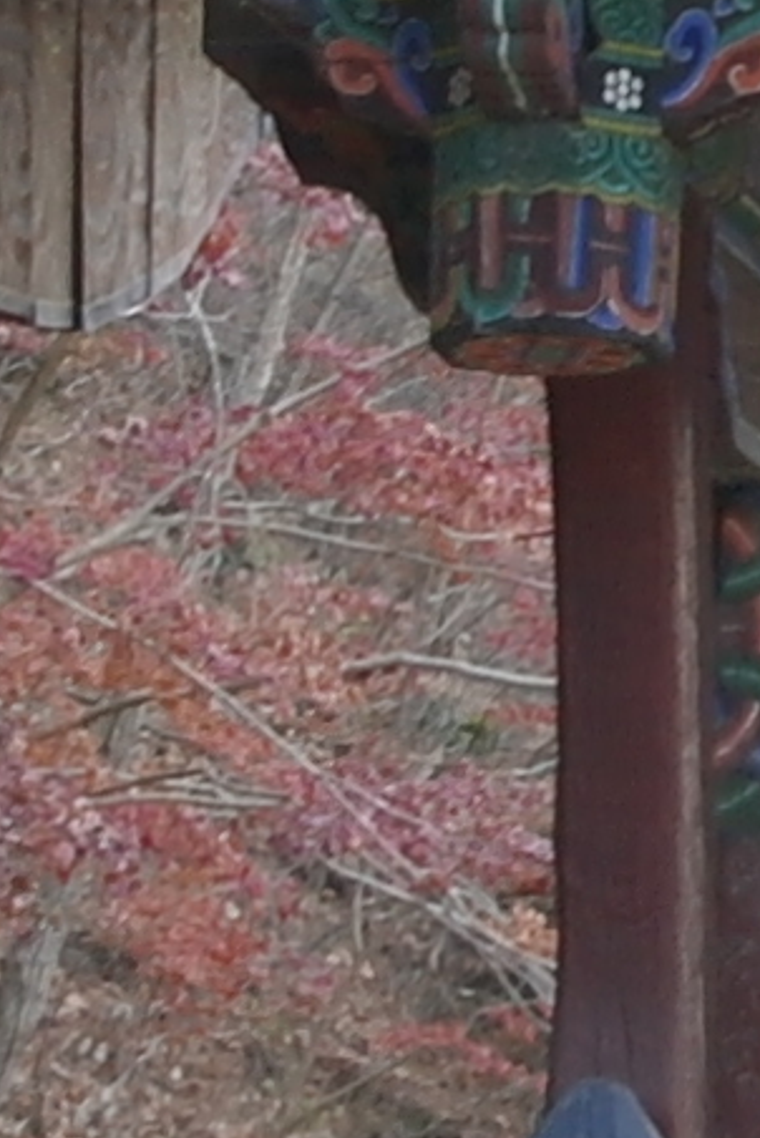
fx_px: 8663
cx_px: 2142
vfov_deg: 7.5
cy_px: 383
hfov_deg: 4.8
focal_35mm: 274
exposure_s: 1/40
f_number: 3.5
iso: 160
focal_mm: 18
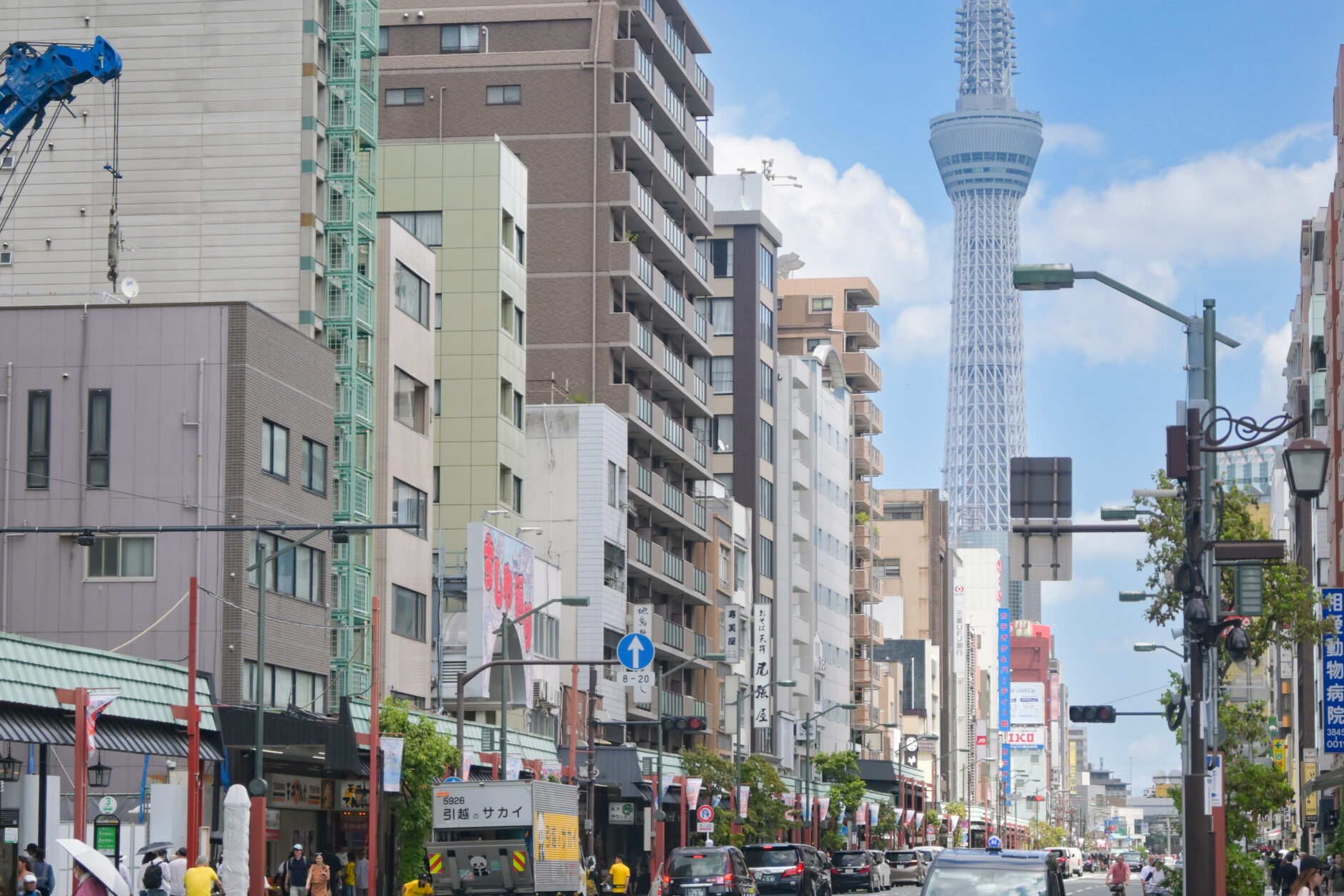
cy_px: 525
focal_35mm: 90
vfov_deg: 15.2
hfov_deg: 22.6
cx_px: 727
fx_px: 3360
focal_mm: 44
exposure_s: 1/500
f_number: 6
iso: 100
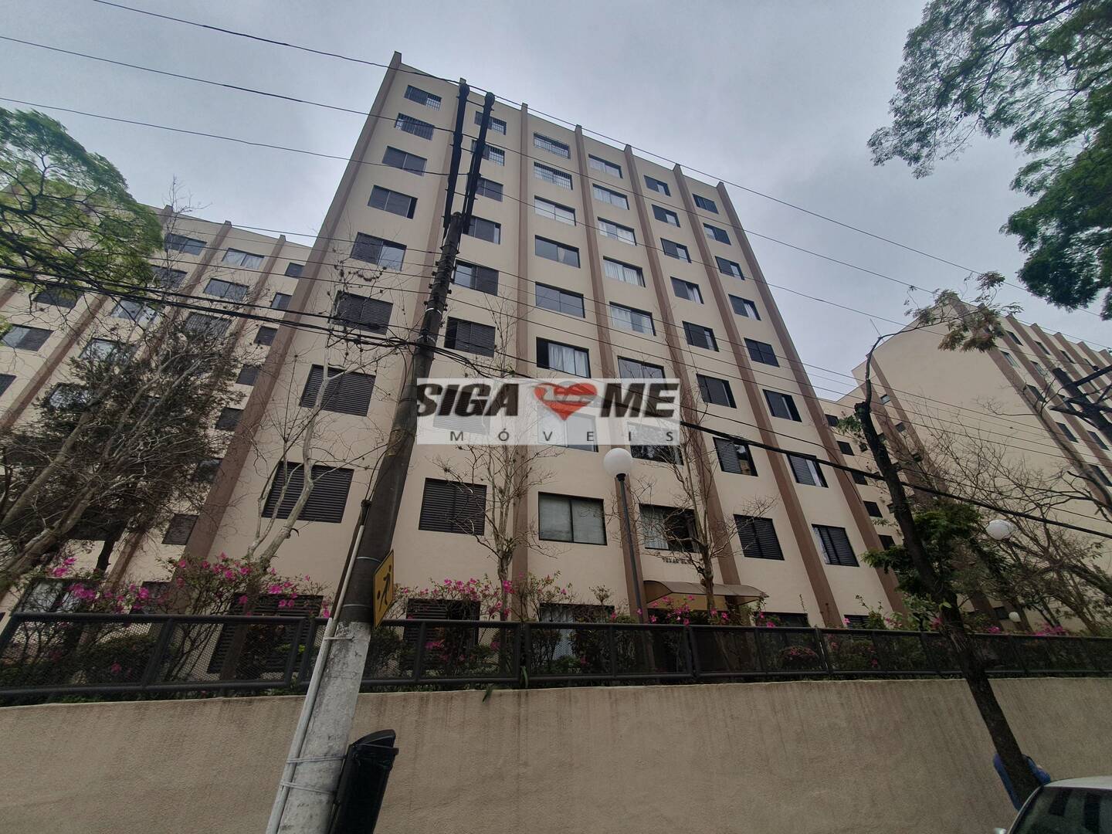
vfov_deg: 89.9
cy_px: 417
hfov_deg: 106.2
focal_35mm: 13
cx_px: 556
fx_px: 418
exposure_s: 1/770
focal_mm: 1.8
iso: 50
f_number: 2.2
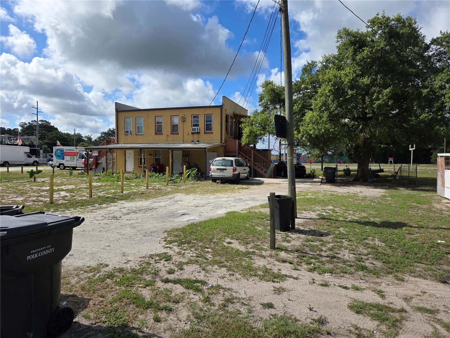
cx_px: 225
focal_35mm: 23
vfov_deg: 58.9
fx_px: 299
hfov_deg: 73.9
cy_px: 169
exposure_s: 1/2265
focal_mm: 5.4
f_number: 1.8
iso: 25
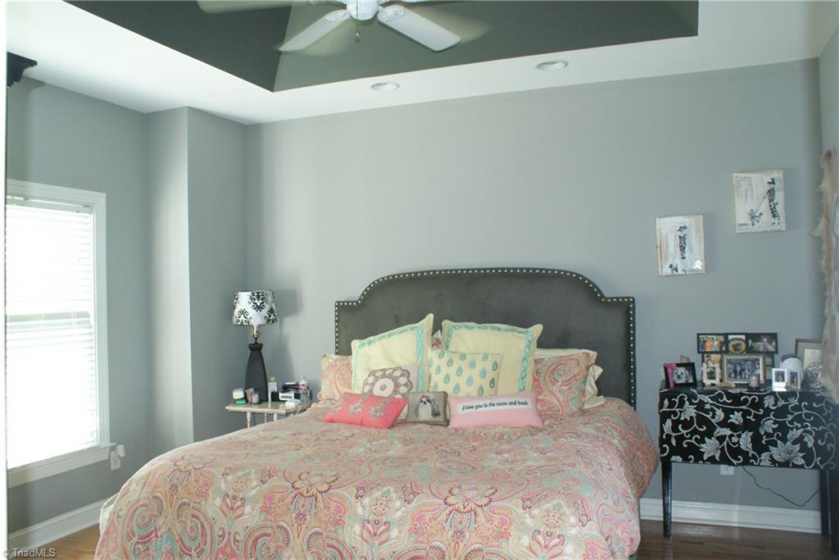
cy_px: 280
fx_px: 699
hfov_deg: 61.9
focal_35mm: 30
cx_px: 420
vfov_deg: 43.6
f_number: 5.6
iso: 800
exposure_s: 1/40
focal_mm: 20
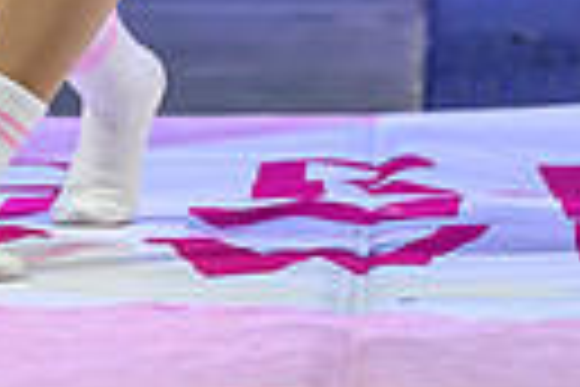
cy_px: -516
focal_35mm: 1182
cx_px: 32
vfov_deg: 1.2
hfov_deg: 1.7
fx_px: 19042
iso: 3200
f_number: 2.8
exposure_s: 1/1000
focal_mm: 190
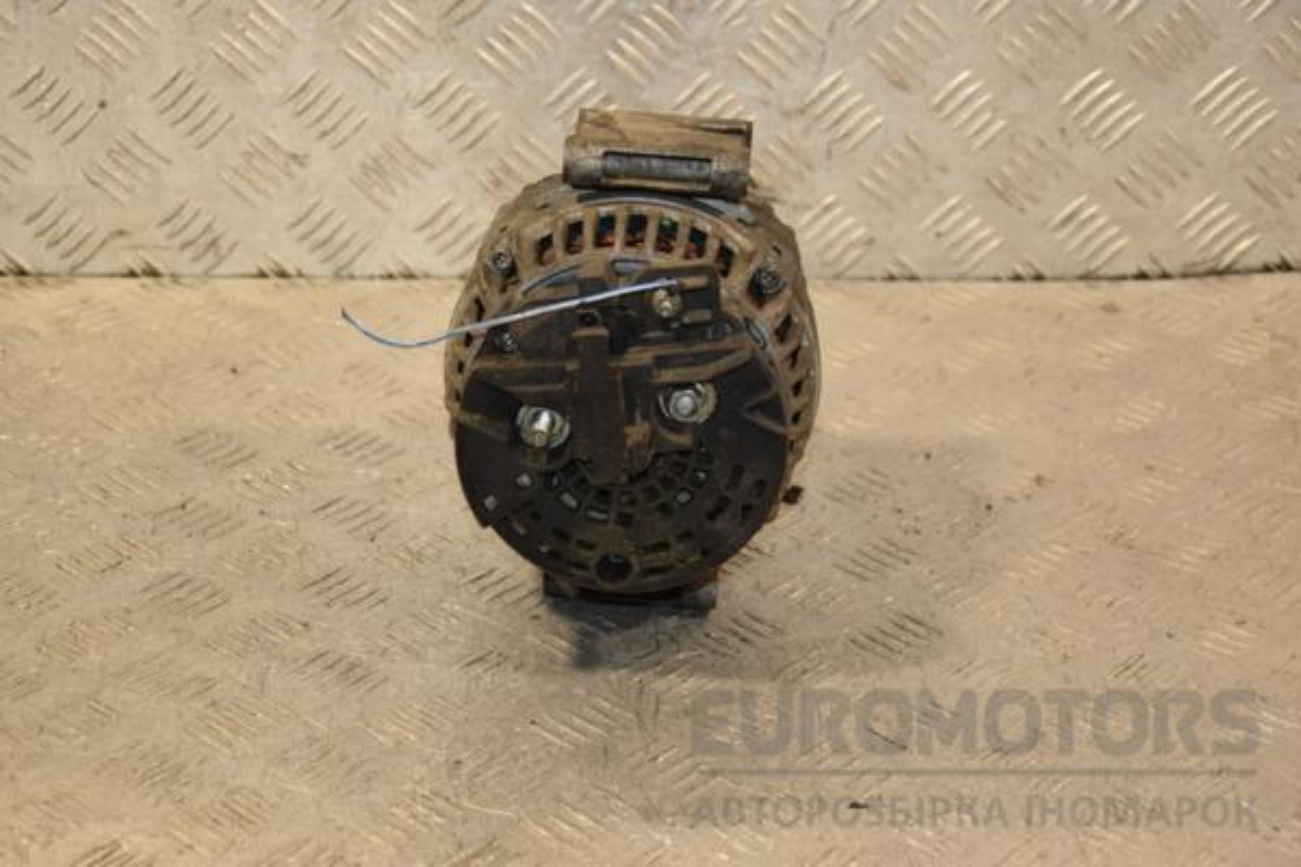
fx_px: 2819
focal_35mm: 78
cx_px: 650
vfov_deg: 17.5
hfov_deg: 26.0
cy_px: 434
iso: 800
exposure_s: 1/160
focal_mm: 52
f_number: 5
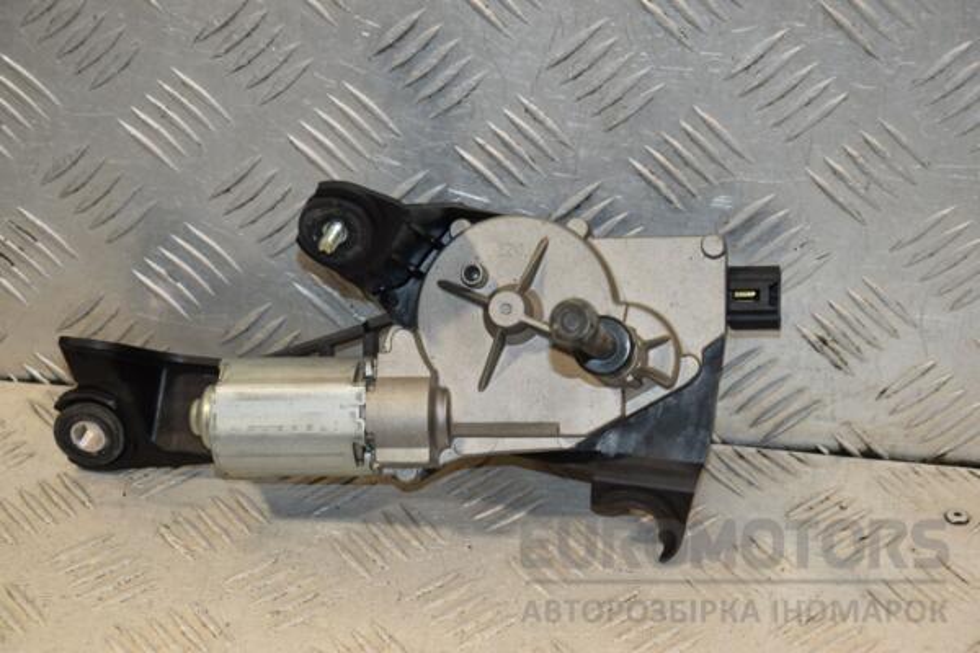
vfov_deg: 13.0
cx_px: 490
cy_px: 326
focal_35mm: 105
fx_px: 2858
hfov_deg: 19.5
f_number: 6.3
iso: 800
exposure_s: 1/200
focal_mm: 70
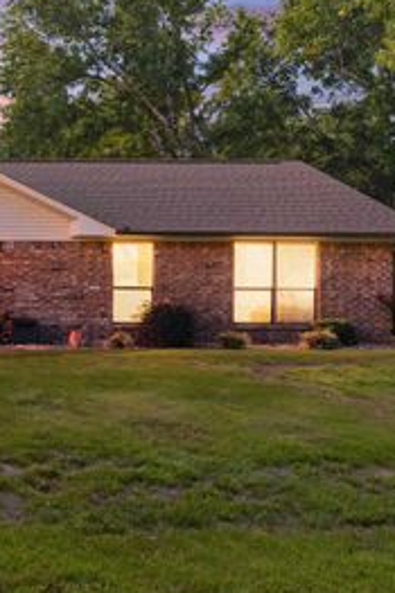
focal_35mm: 39
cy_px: 274
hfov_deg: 28.5
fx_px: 643
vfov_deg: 49.5
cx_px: -108
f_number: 9
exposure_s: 1/60
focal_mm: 13.7
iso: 320
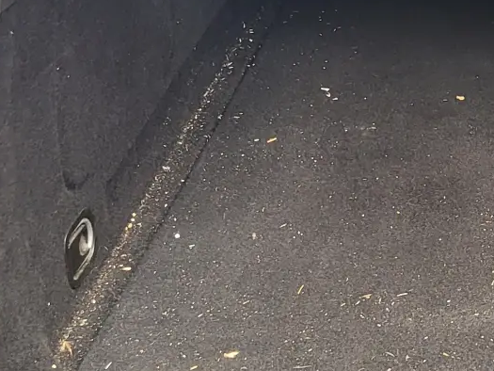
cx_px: 605
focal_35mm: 95
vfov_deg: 14.9
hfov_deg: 19.4
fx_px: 1356
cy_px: -114
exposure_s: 1/50
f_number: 1.8
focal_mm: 5.4
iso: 200
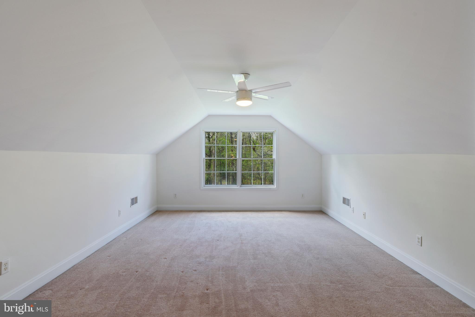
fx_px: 224
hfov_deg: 93.3
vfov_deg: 70.5
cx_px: 238
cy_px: 158
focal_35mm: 17
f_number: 8
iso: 400
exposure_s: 1/10
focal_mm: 17
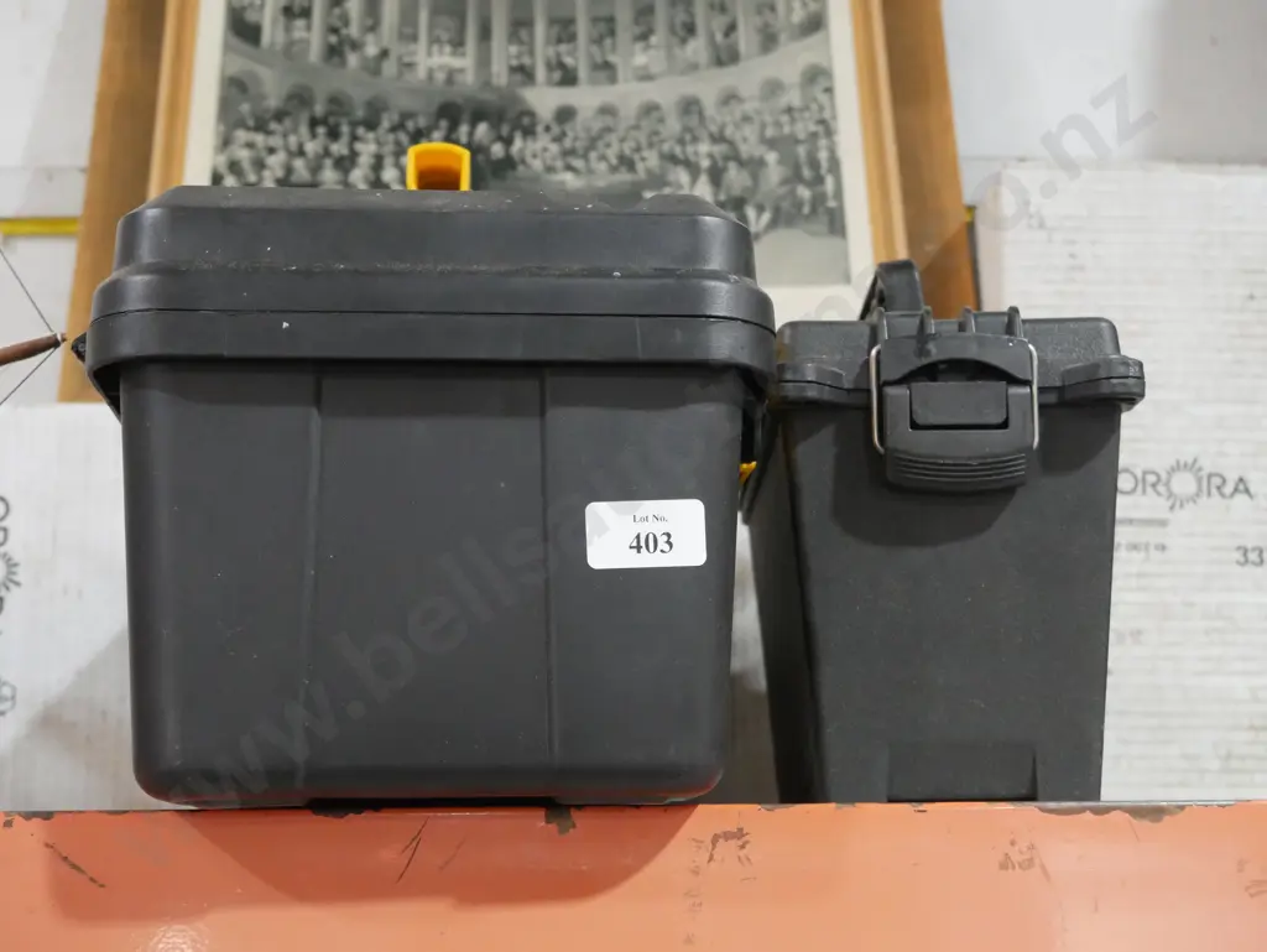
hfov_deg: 35.5
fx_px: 1977
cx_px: 634
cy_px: 476
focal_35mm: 54
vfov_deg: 27.1
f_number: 5.3
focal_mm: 27
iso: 3200
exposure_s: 1/60
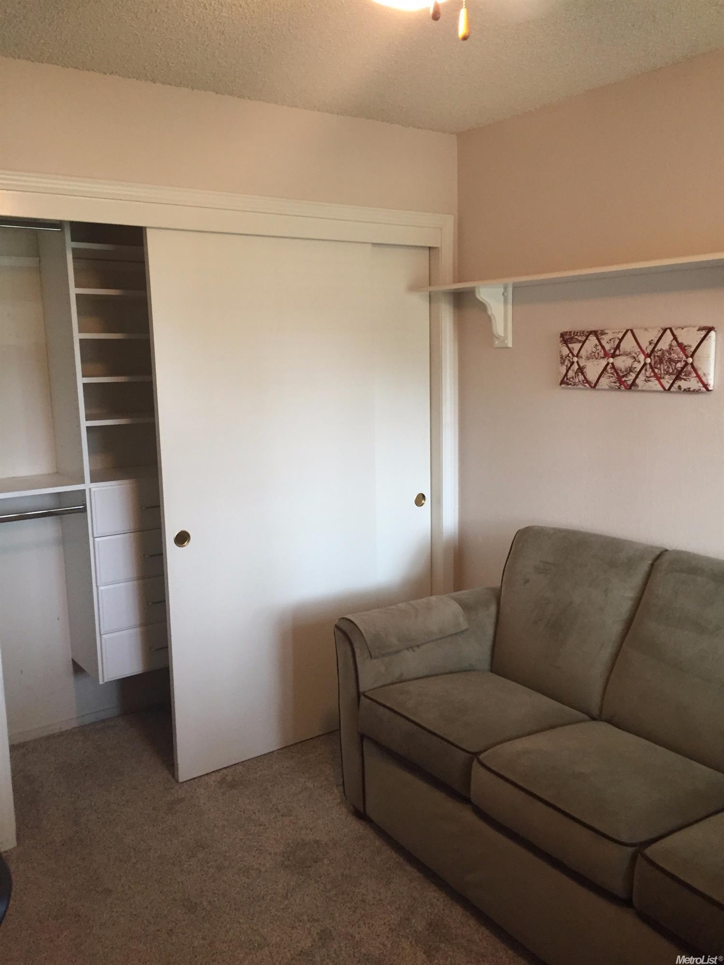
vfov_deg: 61.7
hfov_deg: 48.2
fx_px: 809
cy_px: 482
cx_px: 362
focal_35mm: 29
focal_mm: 4.15
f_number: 2.2
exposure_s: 1/30
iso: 125
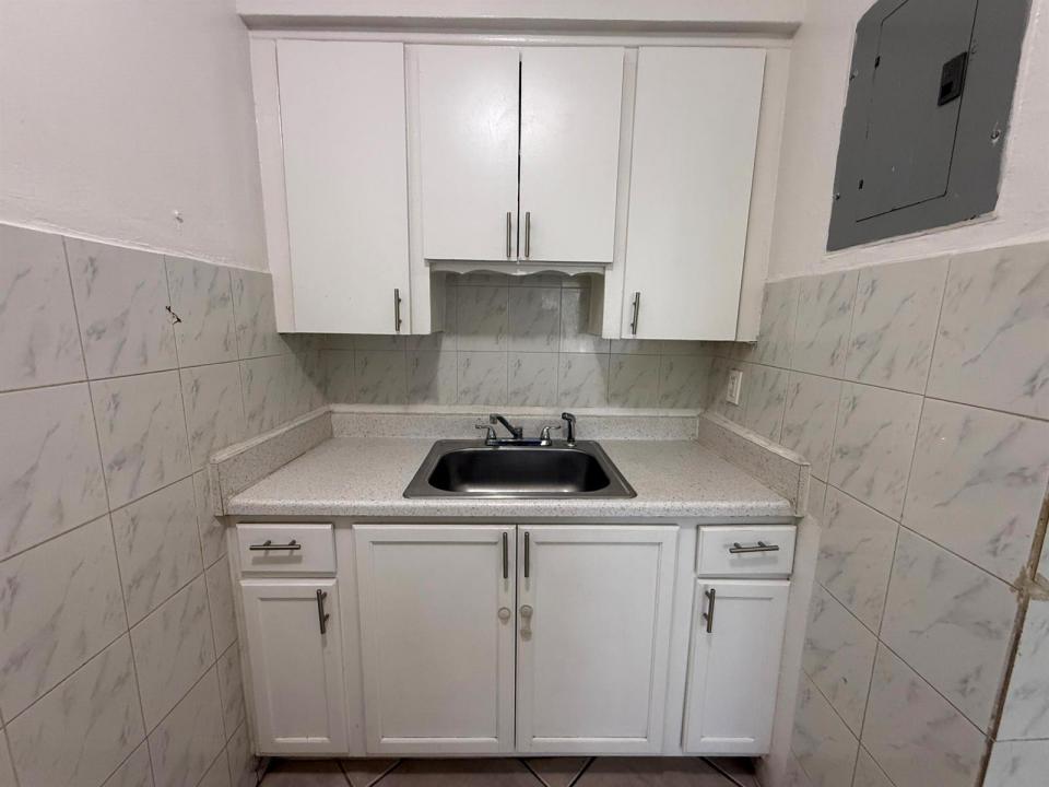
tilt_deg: -9.6
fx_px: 424
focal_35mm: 14
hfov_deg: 102.1
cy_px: 394
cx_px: 524
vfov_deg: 85.7
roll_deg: -0.7
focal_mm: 2.22
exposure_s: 1/120
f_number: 2.2
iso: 250
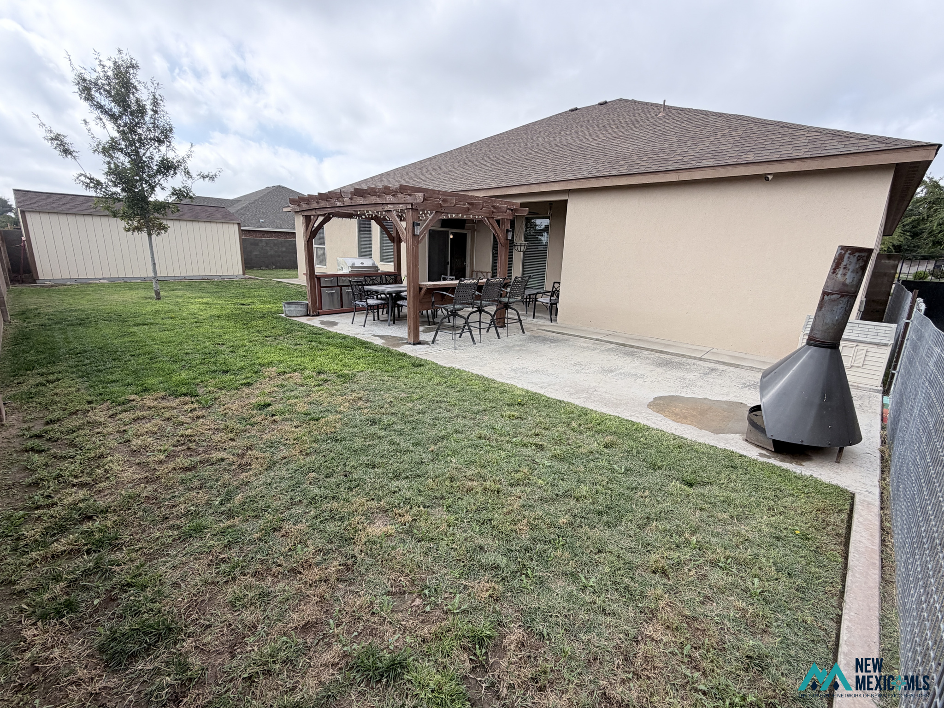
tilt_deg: -13.3
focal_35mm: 14
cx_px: 472
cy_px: 354
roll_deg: +0.4
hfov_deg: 102.1
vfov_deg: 85.7
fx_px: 382
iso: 25
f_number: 2.2
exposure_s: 1/809
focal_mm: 2.22
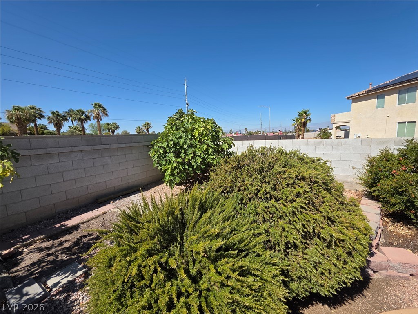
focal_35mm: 13
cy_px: 157
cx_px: 209
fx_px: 157
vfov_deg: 89.9
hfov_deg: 106.2
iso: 40
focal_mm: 2.2
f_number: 1.9
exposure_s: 1/2657
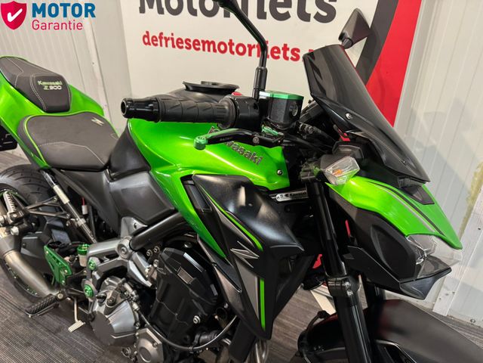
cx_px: 242
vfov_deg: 56.8
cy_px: 182
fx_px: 335
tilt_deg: -30.6
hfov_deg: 71.6
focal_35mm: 24
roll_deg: +1.6
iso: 500
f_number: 1.78
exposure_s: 1/50
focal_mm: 6.76
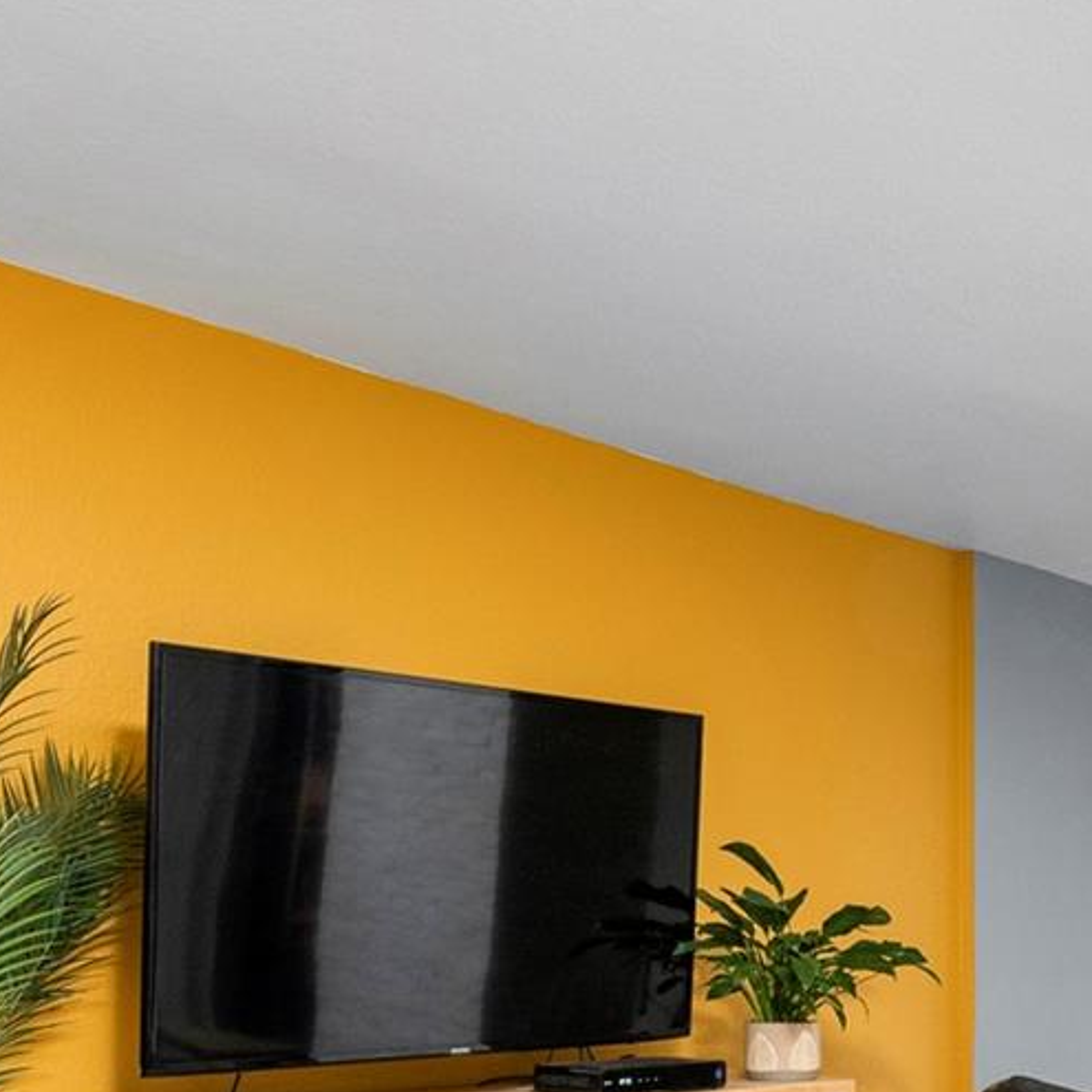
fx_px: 1570
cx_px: 887
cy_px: 916
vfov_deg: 36.7
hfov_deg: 36.9
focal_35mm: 44
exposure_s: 1/20
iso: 640
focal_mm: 16
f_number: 9
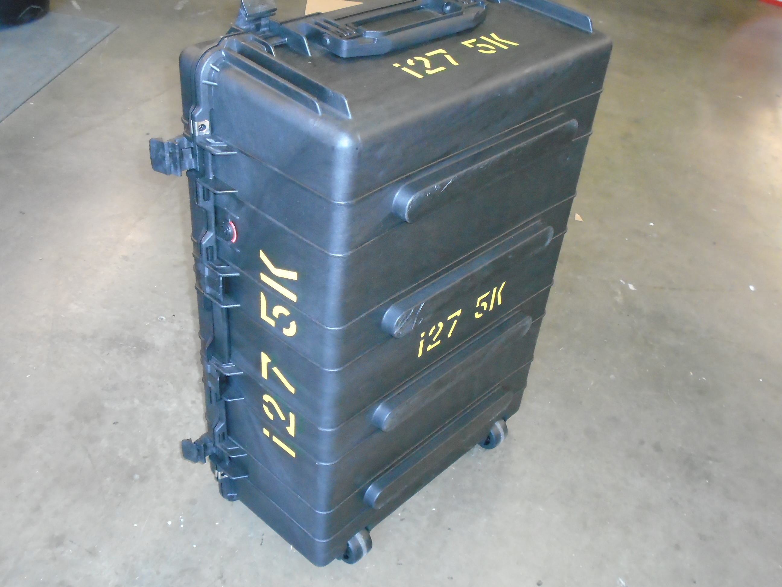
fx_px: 813
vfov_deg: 39.7
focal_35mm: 36
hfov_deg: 51.4
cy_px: 294
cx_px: 391
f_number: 3.8
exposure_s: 1/40
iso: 800
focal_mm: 6.4
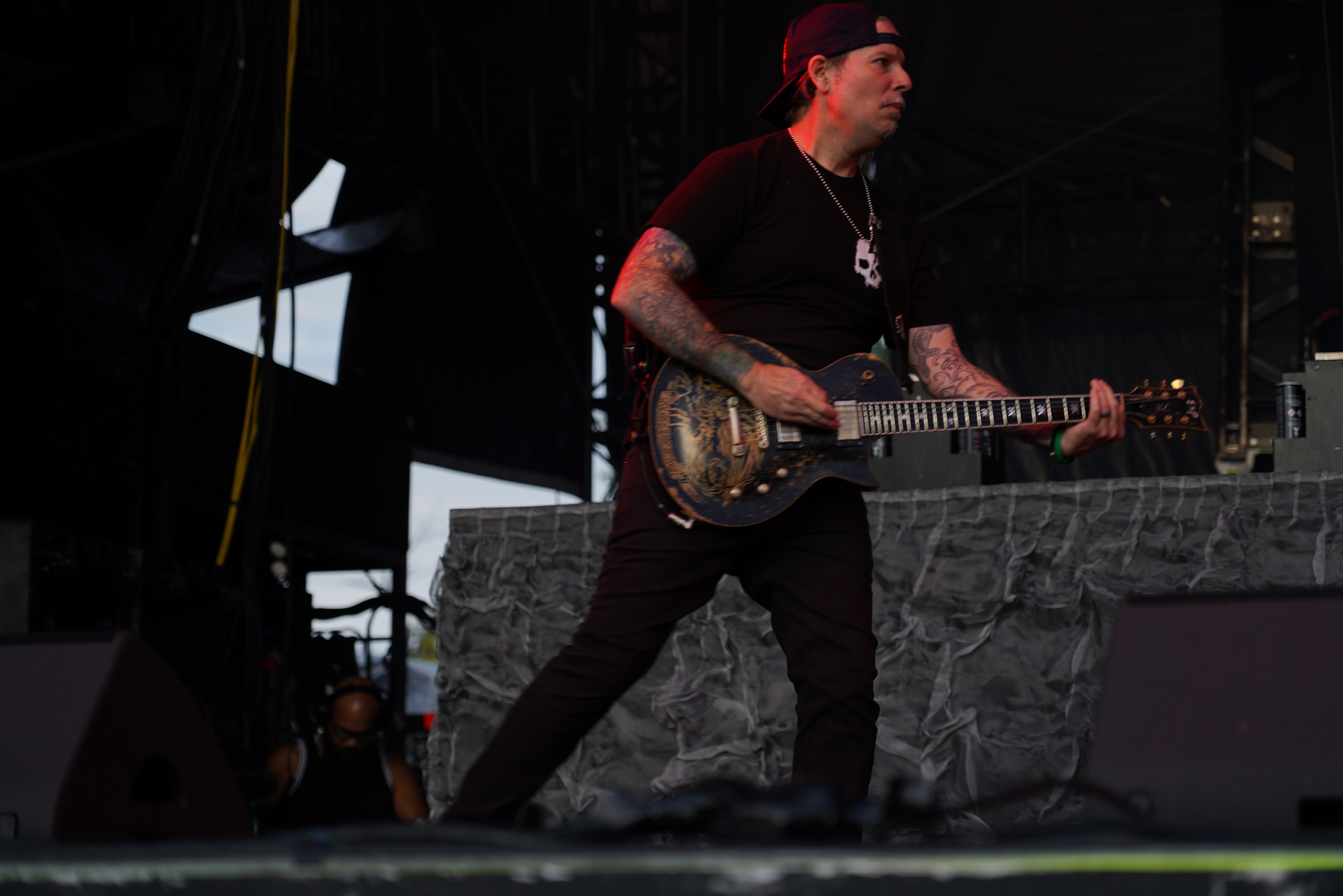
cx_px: 672
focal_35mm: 105
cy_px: 448
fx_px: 3917
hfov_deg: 19.5
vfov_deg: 13.0
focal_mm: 105
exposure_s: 1/125
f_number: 4
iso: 100
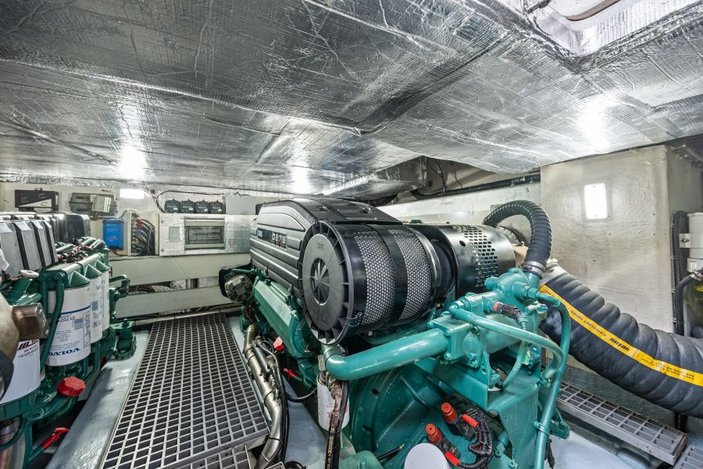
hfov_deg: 104.3
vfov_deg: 81.2
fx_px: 273
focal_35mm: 14
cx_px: 352
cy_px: 234
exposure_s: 1/10
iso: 1250
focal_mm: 14
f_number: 5.6
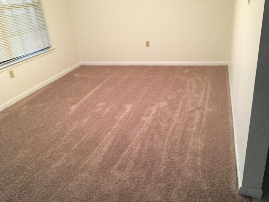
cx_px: 134
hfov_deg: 61.7
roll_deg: +5.3
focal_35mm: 29
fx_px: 225
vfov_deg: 48.2
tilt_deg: -25.6
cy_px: 101
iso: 125
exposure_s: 1/30
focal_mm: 4.15
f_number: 2.2
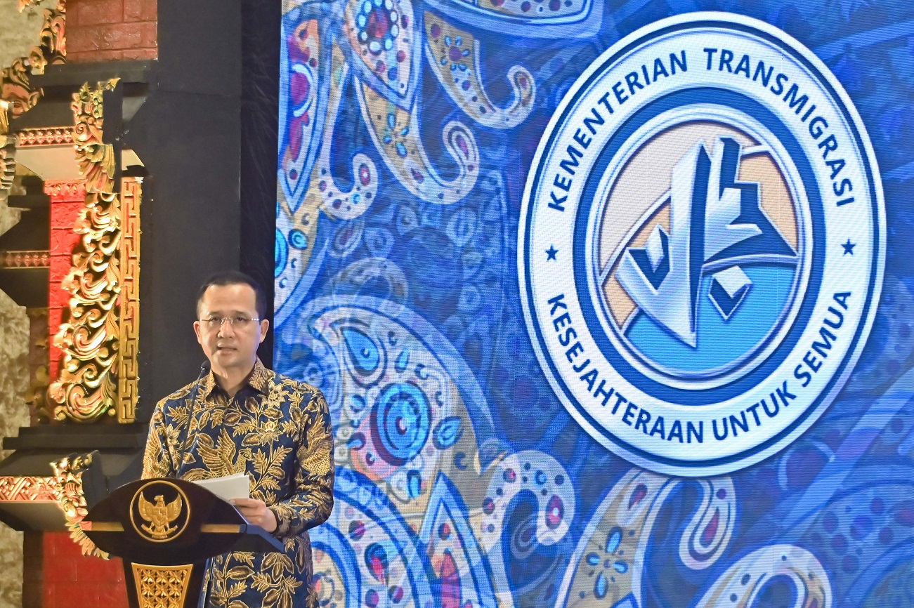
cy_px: 304
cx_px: 457
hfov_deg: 14.7
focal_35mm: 140
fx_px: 3552
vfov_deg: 9.8
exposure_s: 1/125
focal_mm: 140
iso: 2000
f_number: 4
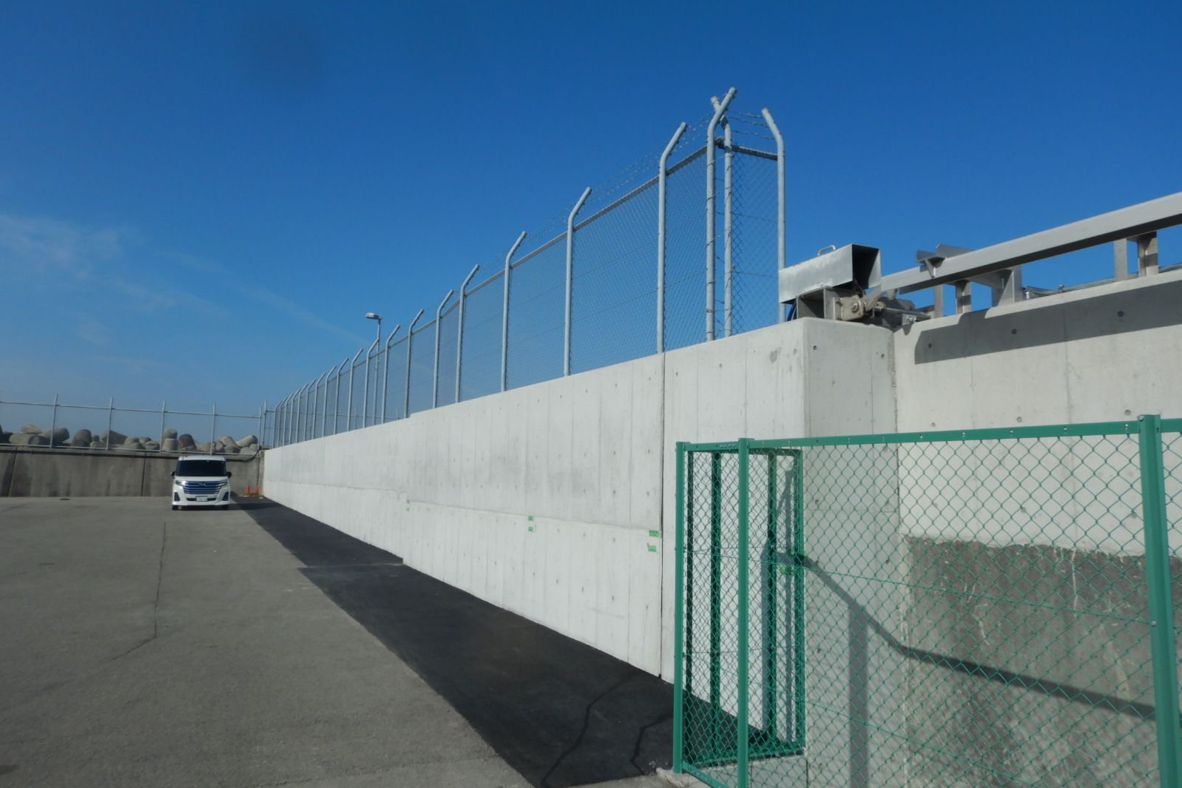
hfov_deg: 71.5
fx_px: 821
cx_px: 591
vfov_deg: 51.3
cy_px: 382
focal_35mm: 25
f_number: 8.2
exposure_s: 1/640
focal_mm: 4.3
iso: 125
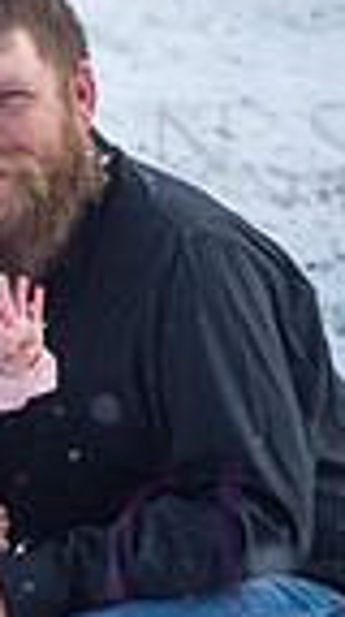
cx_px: -216
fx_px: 7822
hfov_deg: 2.5
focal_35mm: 479
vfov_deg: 4.5
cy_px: 293
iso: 640
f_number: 14
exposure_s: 1/800
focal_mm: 145
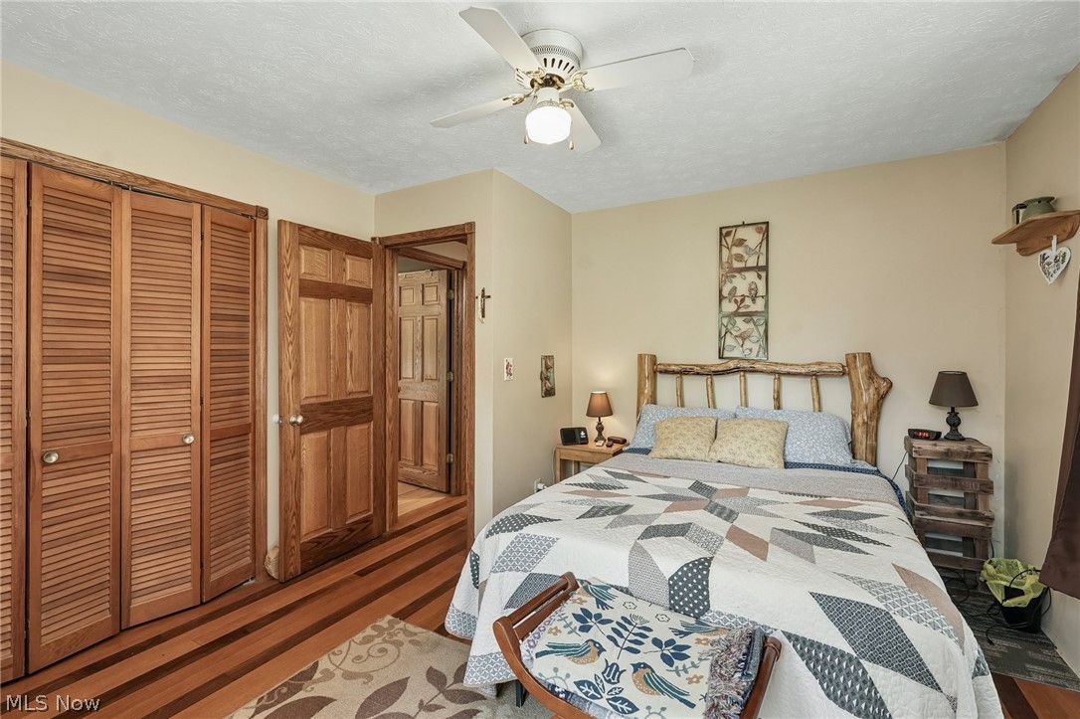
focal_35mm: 15
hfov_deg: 100.4
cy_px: 360
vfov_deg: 77.3
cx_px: 540
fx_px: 450
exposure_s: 1/10
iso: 400
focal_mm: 15
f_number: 6.3
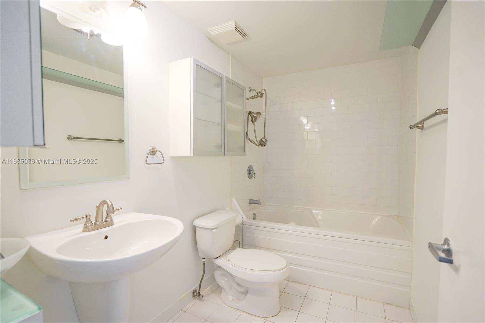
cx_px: 242
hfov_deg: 96.7
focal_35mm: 16
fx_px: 215
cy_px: 162
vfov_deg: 73.7
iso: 800
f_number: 4
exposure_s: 1/160
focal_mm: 16
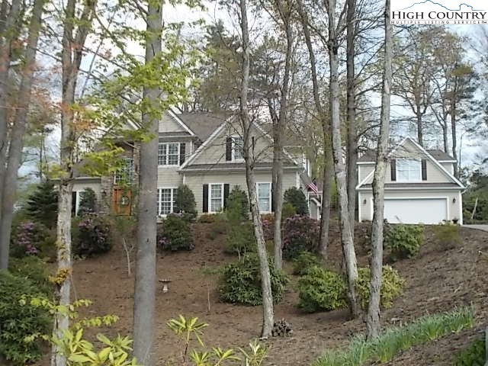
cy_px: 183
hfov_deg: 42.9
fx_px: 620
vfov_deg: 32.9
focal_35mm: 44
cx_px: 244
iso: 80
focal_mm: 7.9
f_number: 4.2
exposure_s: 1/200
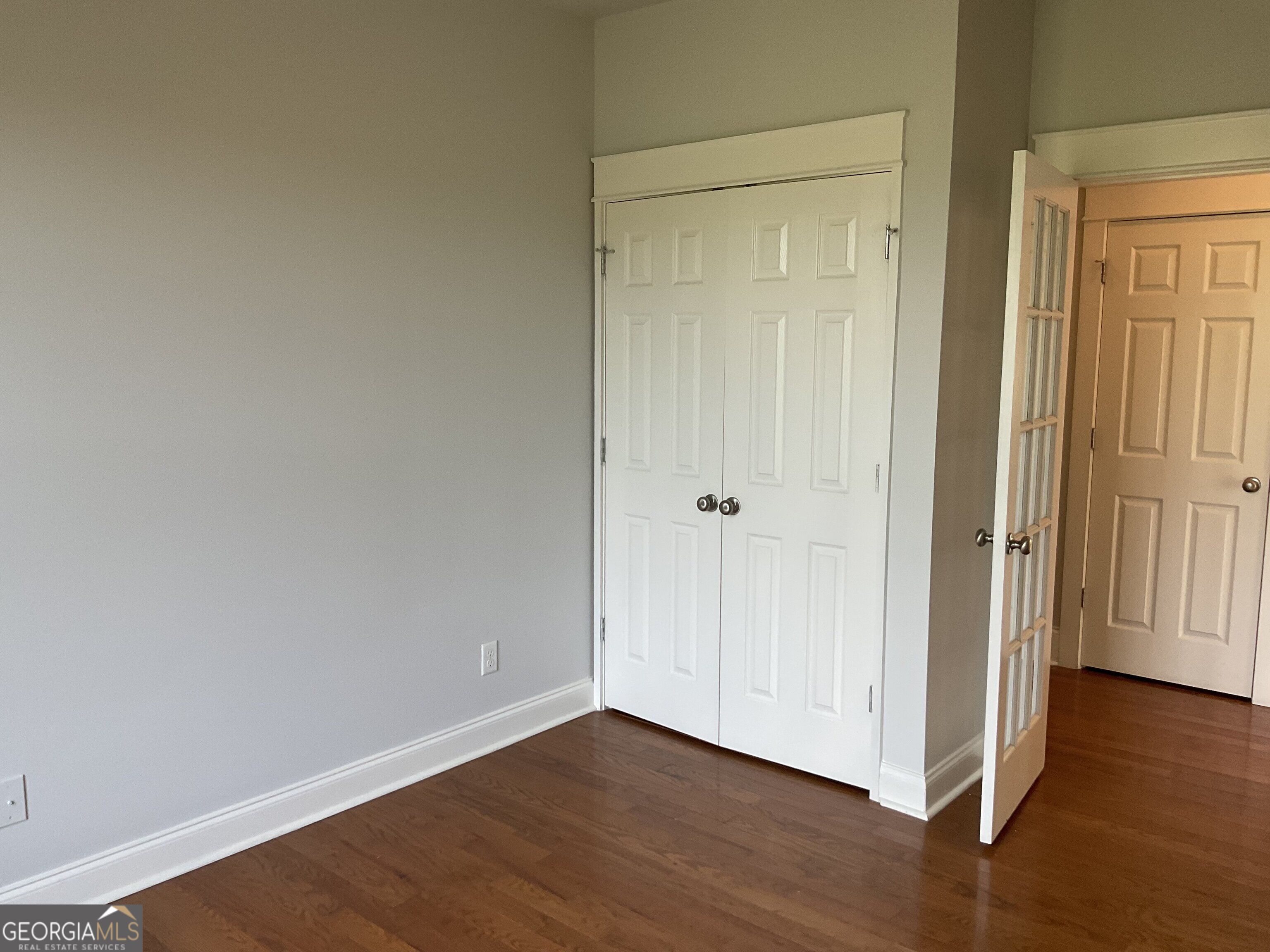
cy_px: 476
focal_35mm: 29
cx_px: 635
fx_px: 1064
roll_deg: -1.4
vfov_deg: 48.2
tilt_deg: -7.2
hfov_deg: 61.7
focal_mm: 3
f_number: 1.8
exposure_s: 1/60
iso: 50
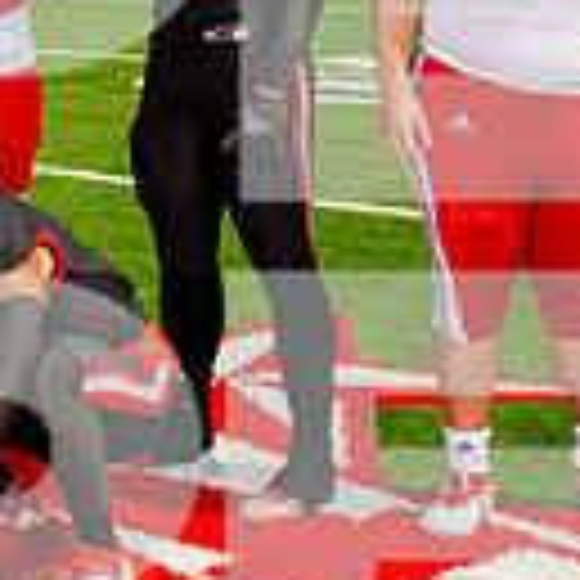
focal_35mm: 135
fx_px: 2559
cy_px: -34
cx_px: -387
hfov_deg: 12.1
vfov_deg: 12.7
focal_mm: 35
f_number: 7.1
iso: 100
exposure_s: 1/400
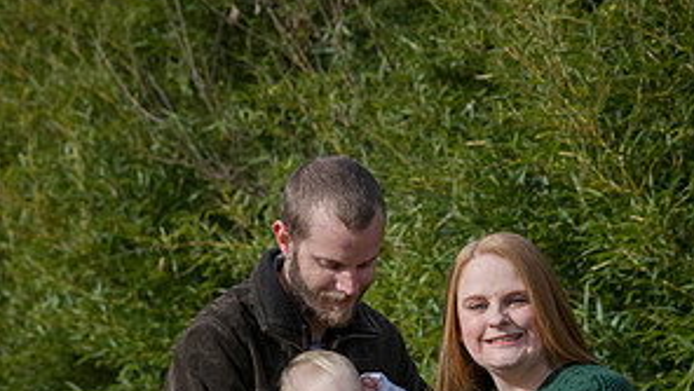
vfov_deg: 7.2
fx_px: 3075
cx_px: 349
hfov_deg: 12.9
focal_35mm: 167
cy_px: 461
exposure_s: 1/1000
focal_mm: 105
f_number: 8
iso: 400
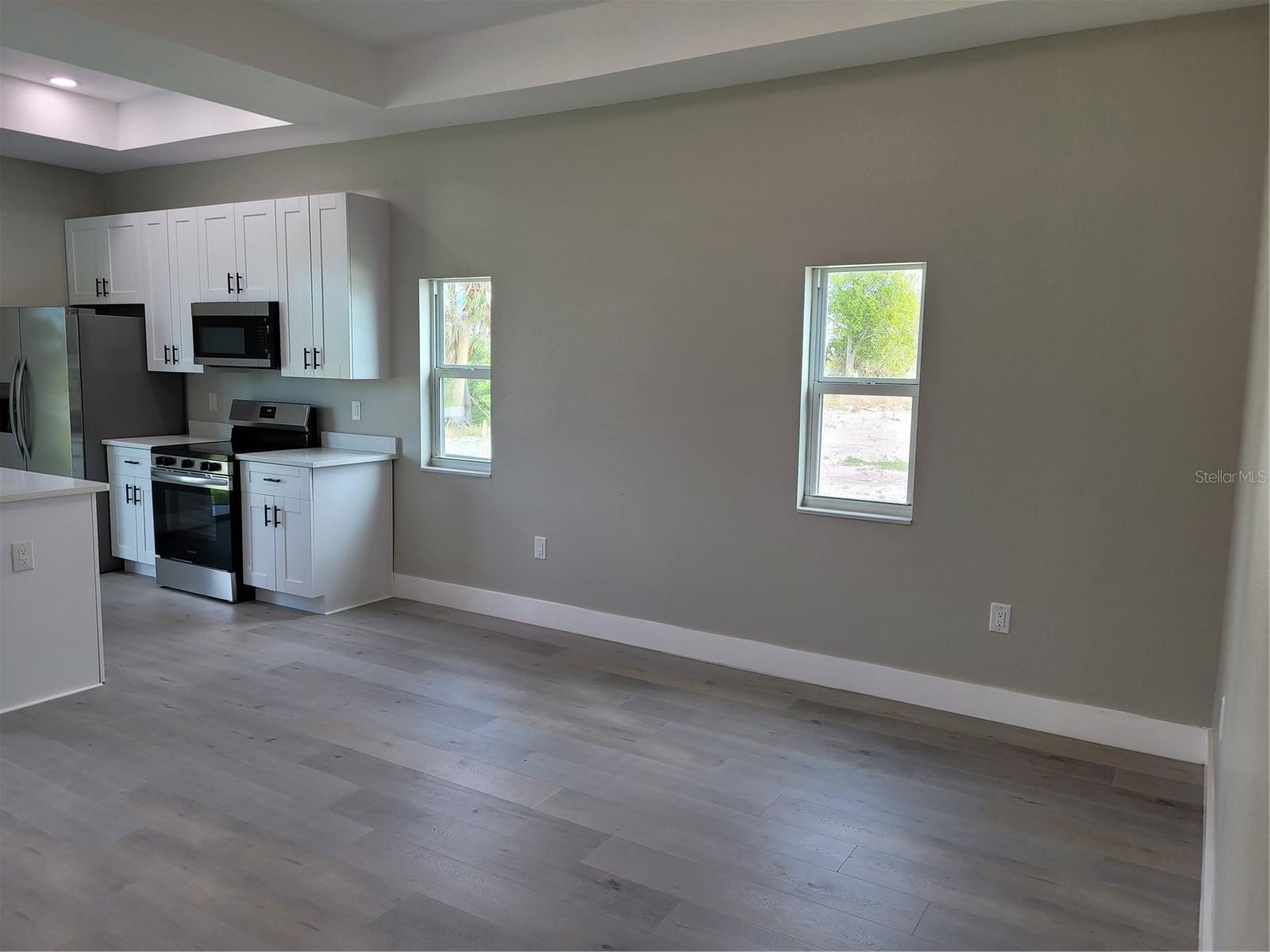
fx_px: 954
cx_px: 635
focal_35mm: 26
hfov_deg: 67.3
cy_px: 476
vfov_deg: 53.1
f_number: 1.8
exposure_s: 1/120
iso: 64
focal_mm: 5.4
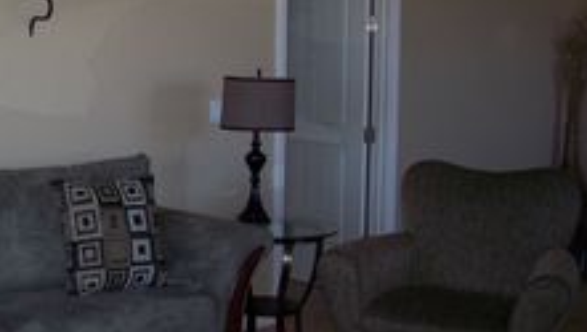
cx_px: 104
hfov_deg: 30.5
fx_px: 1044
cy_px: 191
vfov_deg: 18.1
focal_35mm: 67
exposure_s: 1/64
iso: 80
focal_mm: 6.2
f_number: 2.8
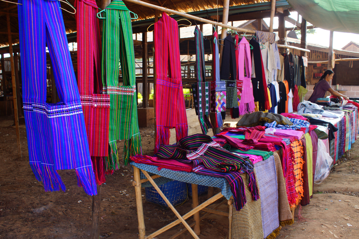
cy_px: 120
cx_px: 180
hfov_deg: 61.9
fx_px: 299
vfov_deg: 43.6
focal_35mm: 30
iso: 100
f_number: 5
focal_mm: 20
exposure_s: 1/60
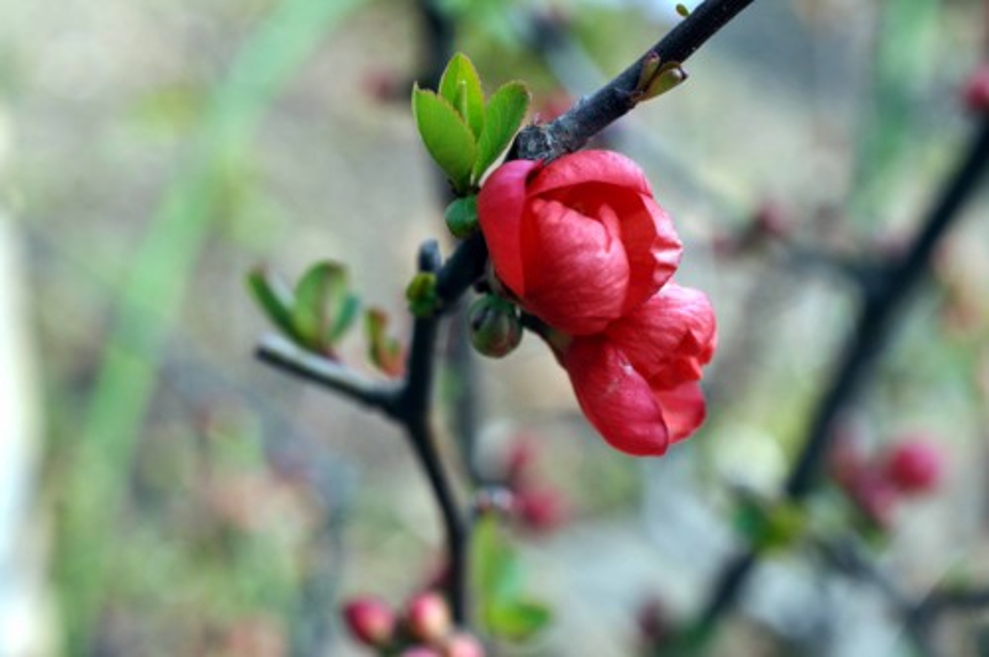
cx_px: 494
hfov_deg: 33.4
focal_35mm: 60
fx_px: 1646
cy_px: 328
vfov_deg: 22.6
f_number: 8
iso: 200
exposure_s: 1/250
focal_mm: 40
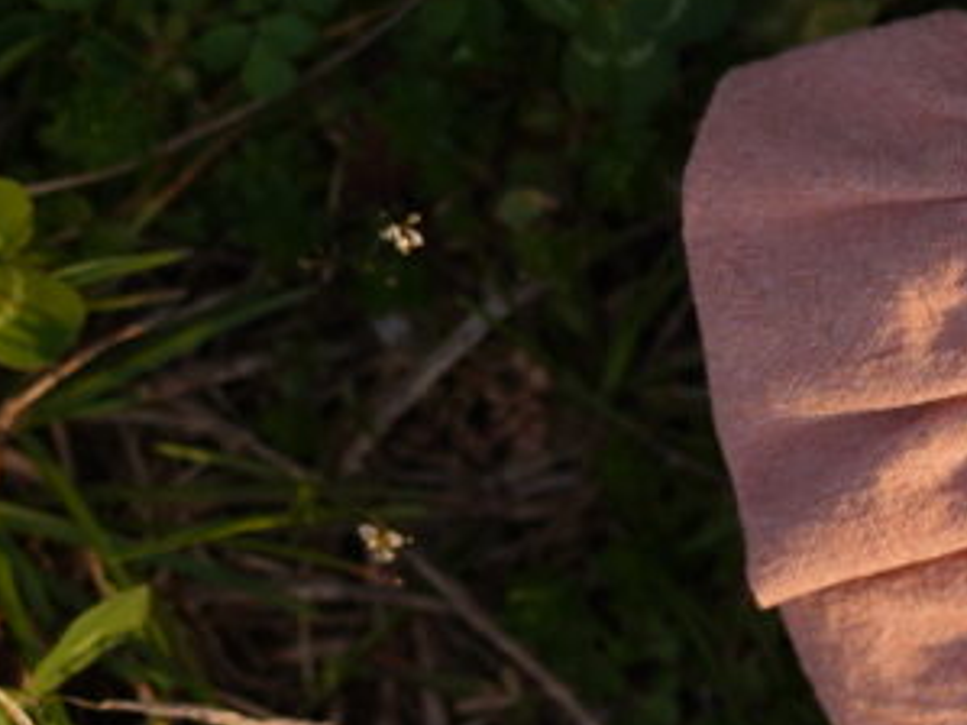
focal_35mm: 288
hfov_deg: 6.3
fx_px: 8042
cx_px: 3040
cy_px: 986
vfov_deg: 5.1
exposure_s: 1/800
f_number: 2
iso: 64
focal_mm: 35
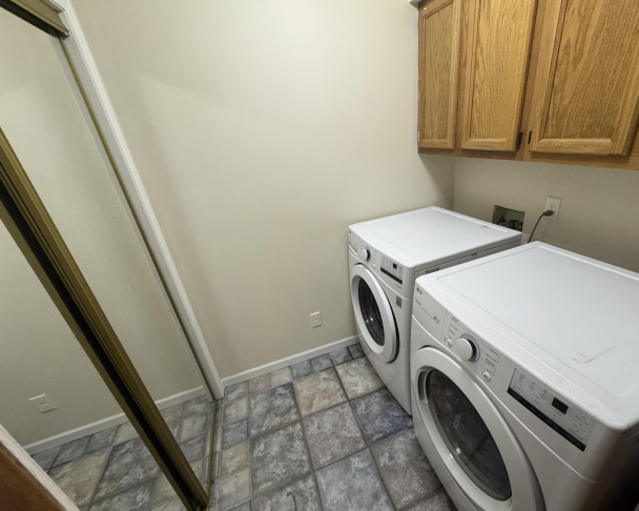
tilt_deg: -25.4
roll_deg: +5.5
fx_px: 284
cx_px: 344
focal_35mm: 15
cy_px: 257
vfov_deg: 84.0
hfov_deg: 96.6
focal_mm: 2.22
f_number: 2.2
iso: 250
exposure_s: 1/120
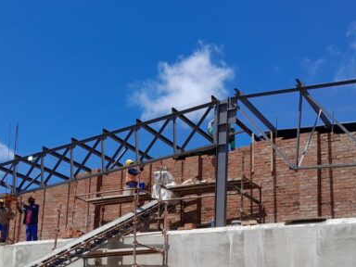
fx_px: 535
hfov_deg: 36.8
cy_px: 208
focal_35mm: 52
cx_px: 159
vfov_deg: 27.6
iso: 40
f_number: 1.8
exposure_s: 1/619
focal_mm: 3.98
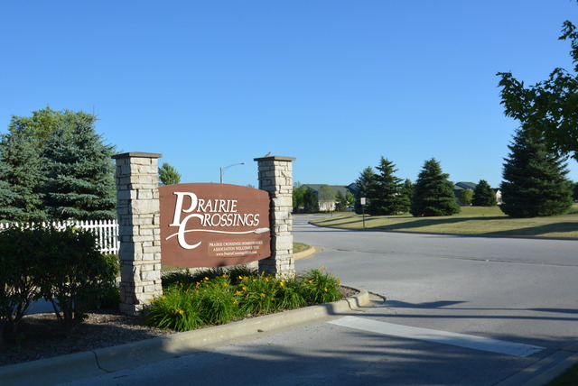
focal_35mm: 36
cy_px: 193
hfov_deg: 53.1
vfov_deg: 36.9
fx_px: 579
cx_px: 289
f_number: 8
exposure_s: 1/250
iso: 110
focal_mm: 24
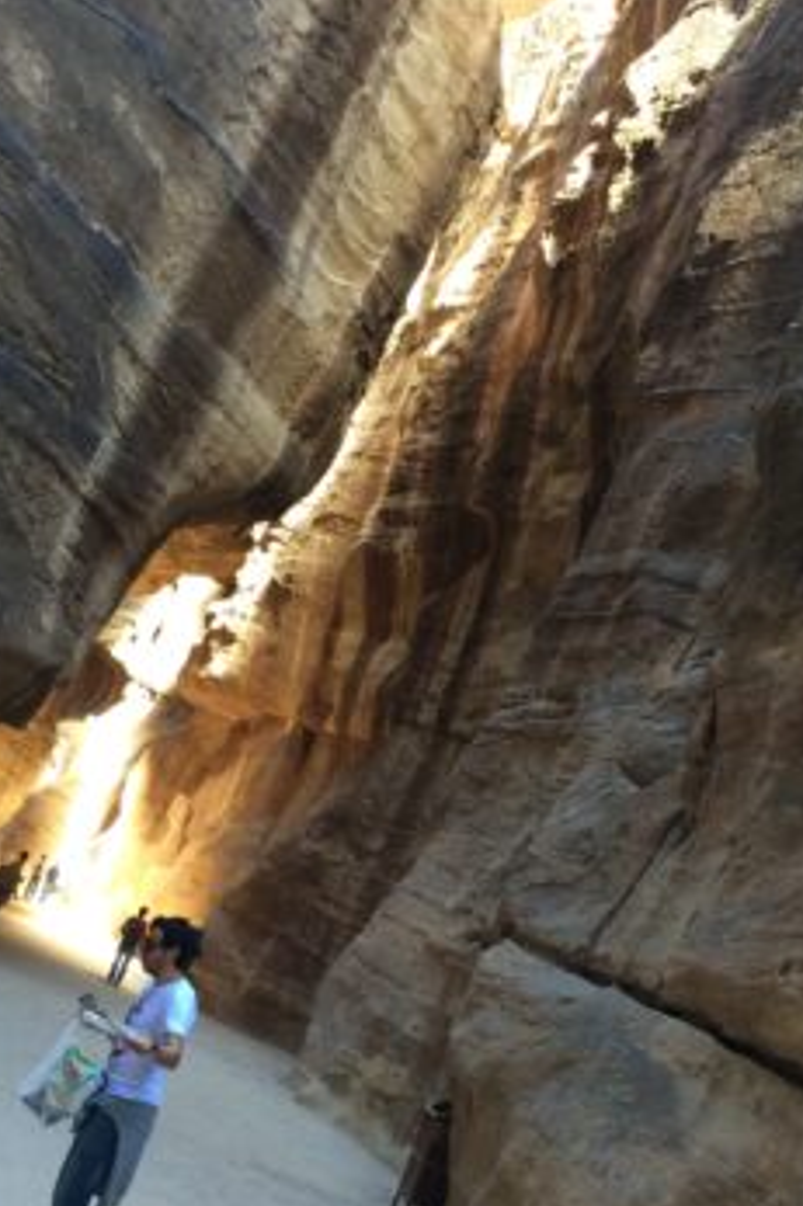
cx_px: 528
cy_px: 641
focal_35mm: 48
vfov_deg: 41.1
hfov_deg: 27.9
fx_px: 1607
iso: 40
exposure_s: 1/30
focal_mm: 4.12
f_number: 2.2
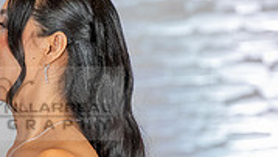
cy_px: 156
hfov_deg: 6.4
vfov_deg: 3.6
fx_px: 2501
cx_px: 78
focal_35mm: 339
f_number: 2.8
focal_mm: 84
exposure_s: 1/125
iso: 1600
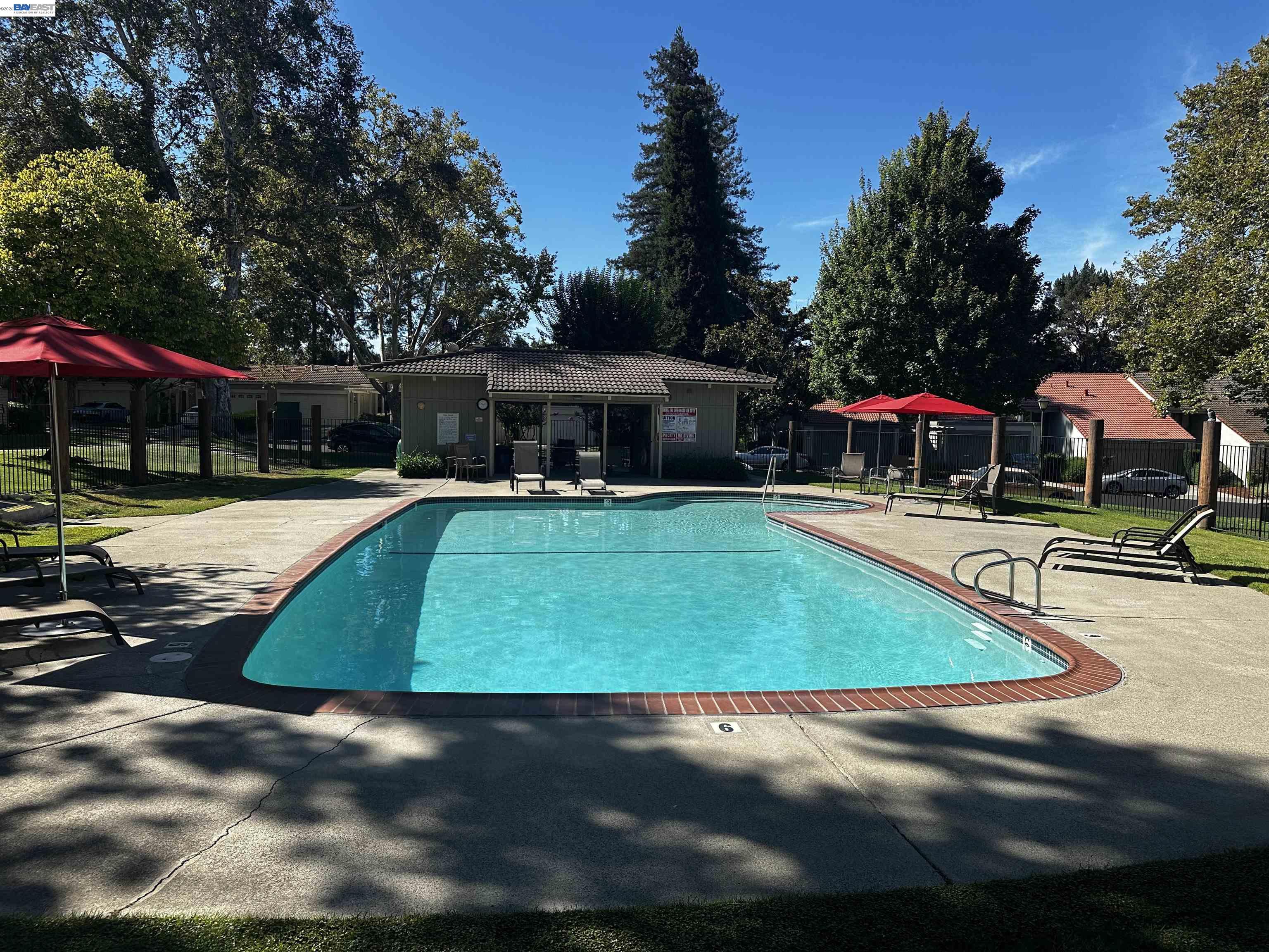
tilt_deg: -2.4
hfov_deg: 71.6
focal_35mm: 24
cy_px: 476
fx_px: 880
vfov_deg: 56.8
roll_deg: -1.0
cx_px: 634
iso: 80
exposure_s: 1/4016
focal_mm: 6.86
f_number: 1.78
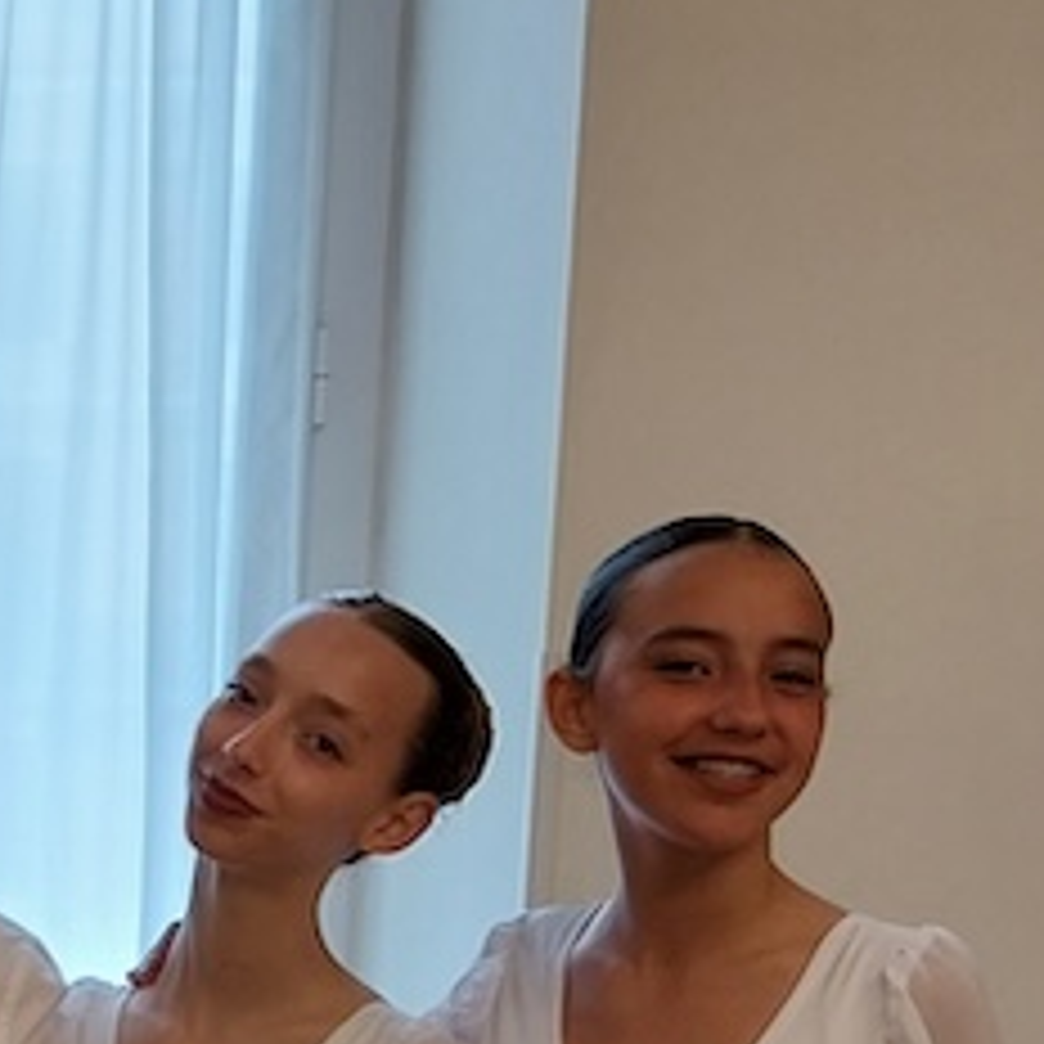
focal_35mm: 99
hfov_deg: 16.7
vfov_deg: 16.8
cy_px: 1269
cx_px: -266
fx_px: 3378
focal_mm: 4
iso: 50
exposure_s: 1/50
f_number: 1.8
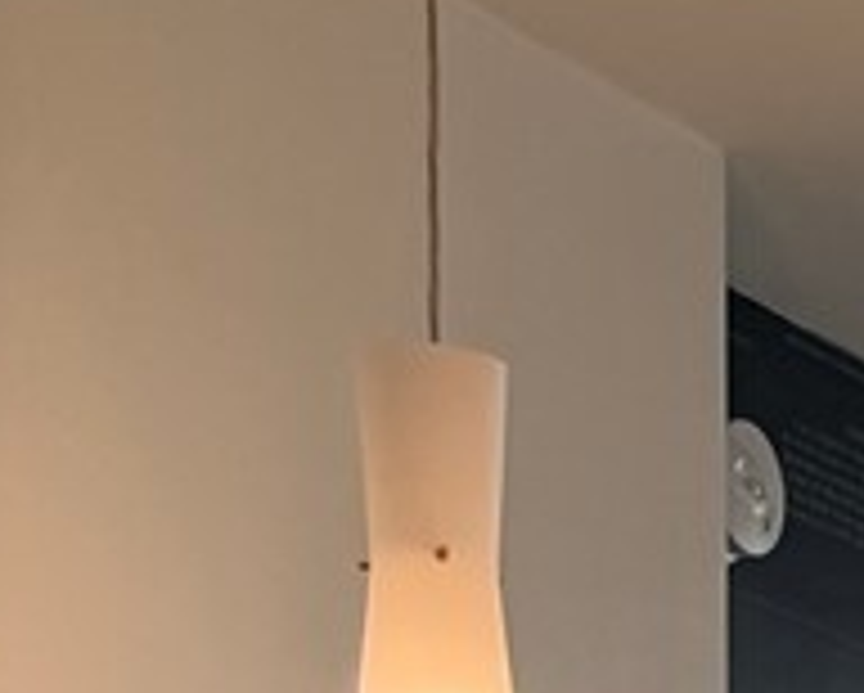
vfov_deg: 7.3
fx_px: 4991
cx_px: 3177
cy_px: 1850
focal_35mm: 195
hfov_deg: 7.6
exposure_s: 1/232
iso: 80
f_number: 1.78
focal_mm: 6.76
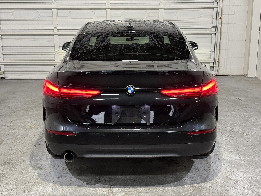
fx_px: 362
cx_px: 130
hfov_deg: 39.7
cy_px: 98
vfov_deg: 30.3
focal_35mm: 48
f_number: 1.78
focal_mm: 6.76
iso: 250
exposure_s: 1/60
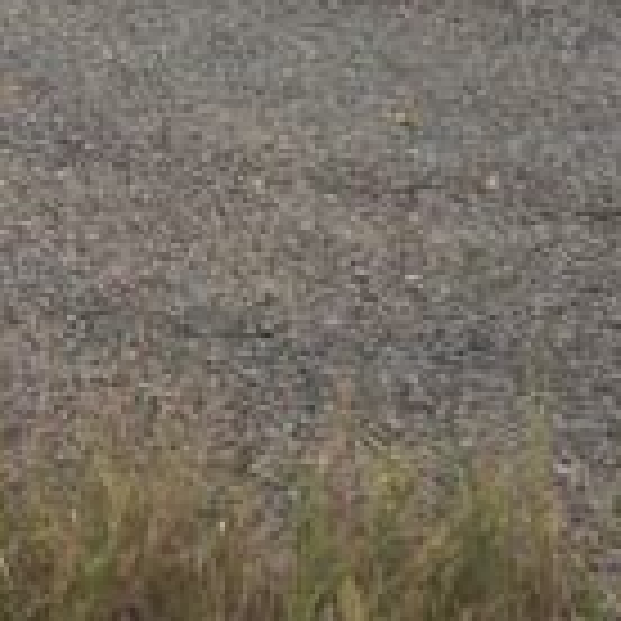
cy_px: -882
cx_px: -441
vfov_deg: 8.4
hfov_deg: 8.9
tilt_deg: -1.2
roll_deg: -0.6
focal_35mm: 190
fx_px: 3856
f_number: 2.2
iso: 32
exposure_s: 1/1368
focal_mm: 4.15
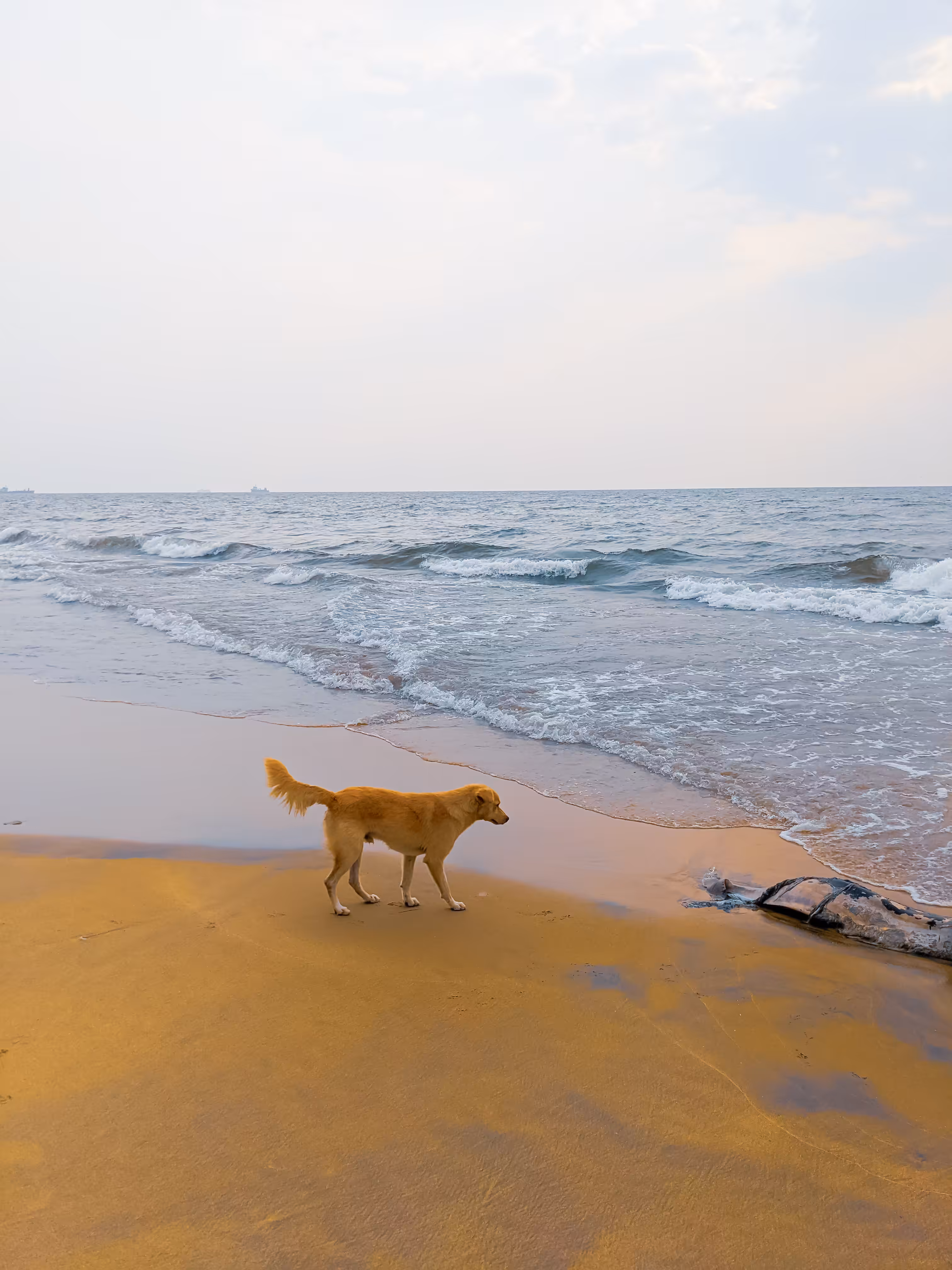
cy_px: 635
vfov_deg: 65.3
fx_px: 990
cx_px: 476
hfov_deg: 51.4
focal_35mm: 27
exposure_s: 1/3300
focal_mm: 4.38
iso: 79
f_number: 1.7
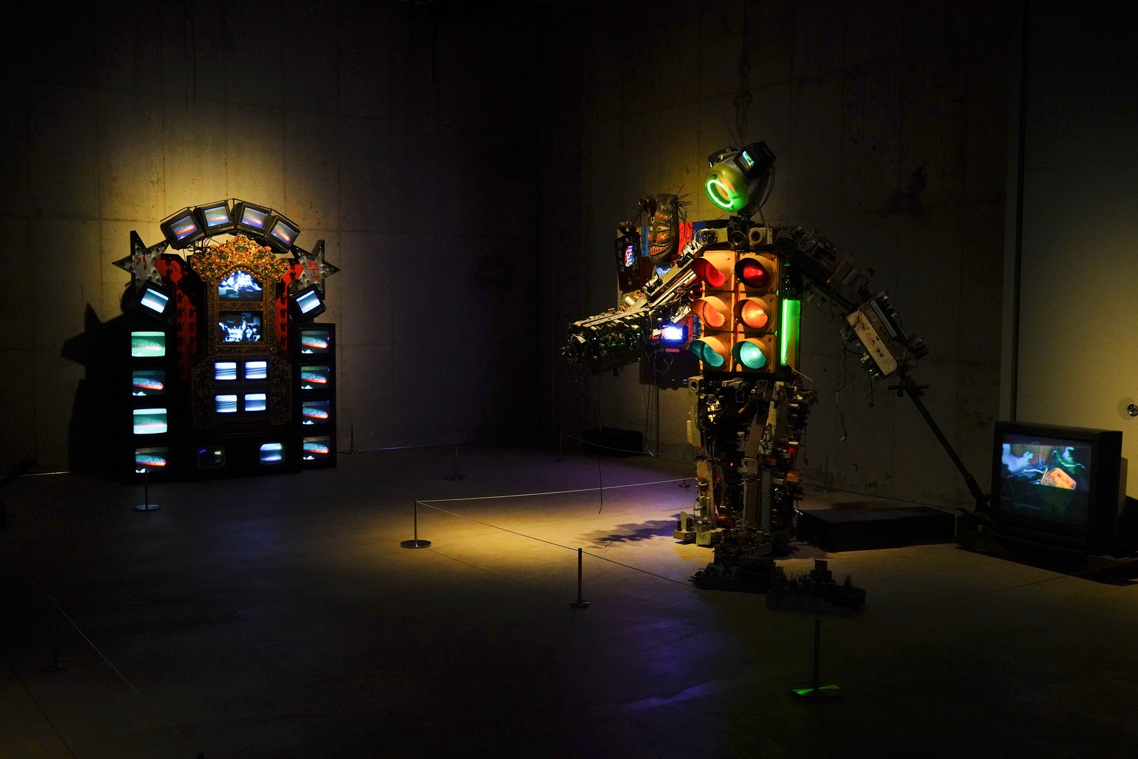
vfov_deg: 37.9
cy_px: 380
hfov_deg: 54.4
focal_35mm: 35
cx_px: 569
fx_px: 1106
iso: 6400
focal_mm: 35
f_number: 9
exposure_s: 1/100
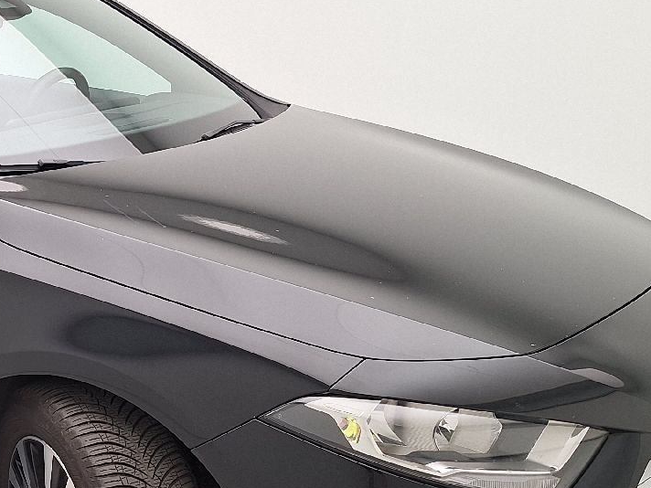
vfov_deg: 23.3
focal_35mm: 62
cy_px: 389
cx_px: 16
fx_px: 1166
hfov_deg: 29.4
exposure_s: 1/100
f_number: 1.8
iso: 64
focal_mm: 5.54
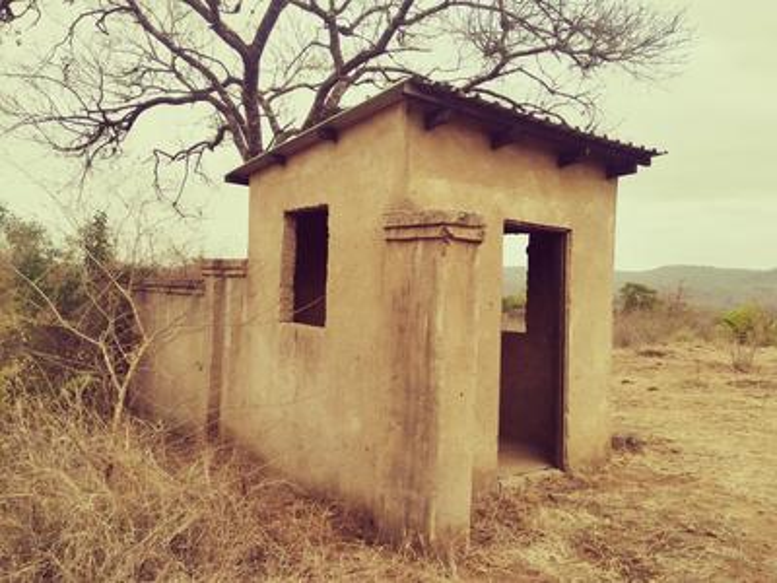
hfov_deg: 67.3
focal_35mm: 26
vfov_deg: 53.1
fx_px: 584
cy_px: 292
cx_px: 388
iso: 100
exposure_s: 1/1134
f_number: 1.9
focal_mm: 4.95
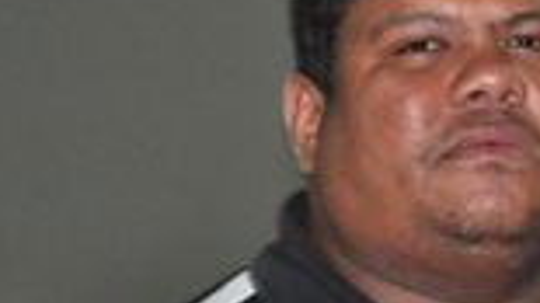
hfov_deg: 9.6
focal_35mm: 225
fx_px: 3220
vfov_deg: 5.4
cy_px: 369
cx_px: 462
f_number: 4.8
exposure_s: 1/60
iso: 1600
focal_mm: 40
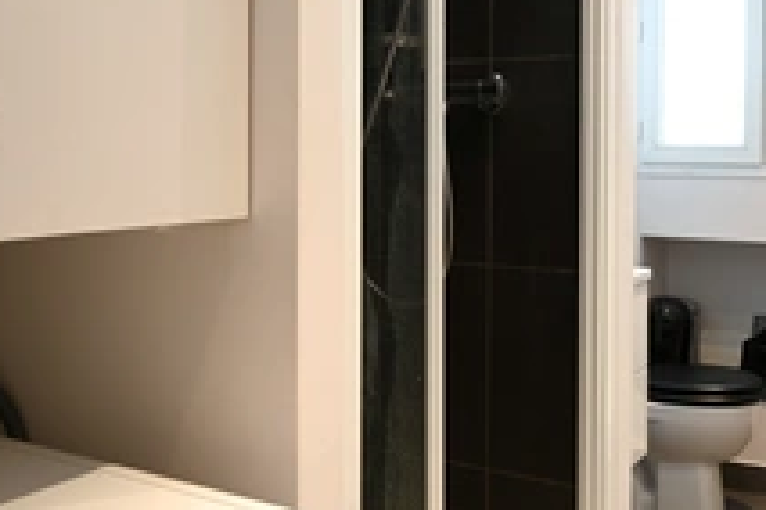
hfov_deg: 43.4
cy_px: 149
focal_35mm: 45
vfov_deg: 29.5
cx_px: 450
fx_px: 957
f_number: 11
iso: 200
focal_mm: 16
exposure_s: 1
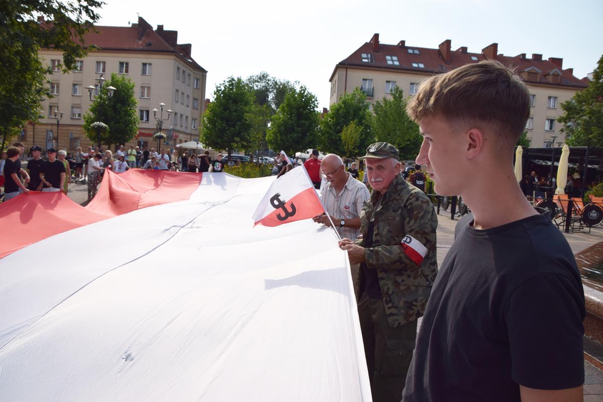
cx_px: 302
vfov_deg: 47.9
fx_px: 452
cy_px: 201
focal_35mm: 27
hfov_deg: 67.4
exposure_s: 1/320
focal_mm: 18
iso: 100
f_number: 9
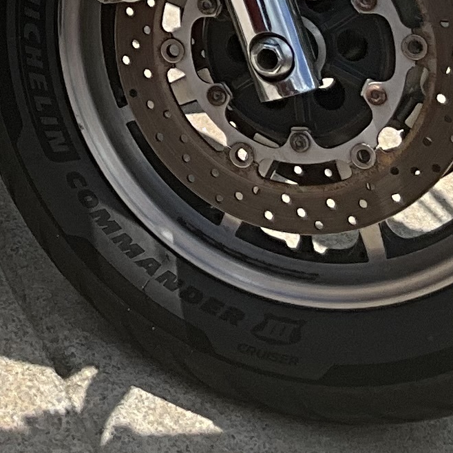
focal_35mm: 157
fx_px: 2324
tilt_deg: -18.3
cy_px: -380
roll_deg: -1.0
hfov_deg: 10.6
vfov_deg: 10.4
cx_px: -309
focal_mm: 3
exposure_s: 1/1984
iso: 25
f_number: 1.8
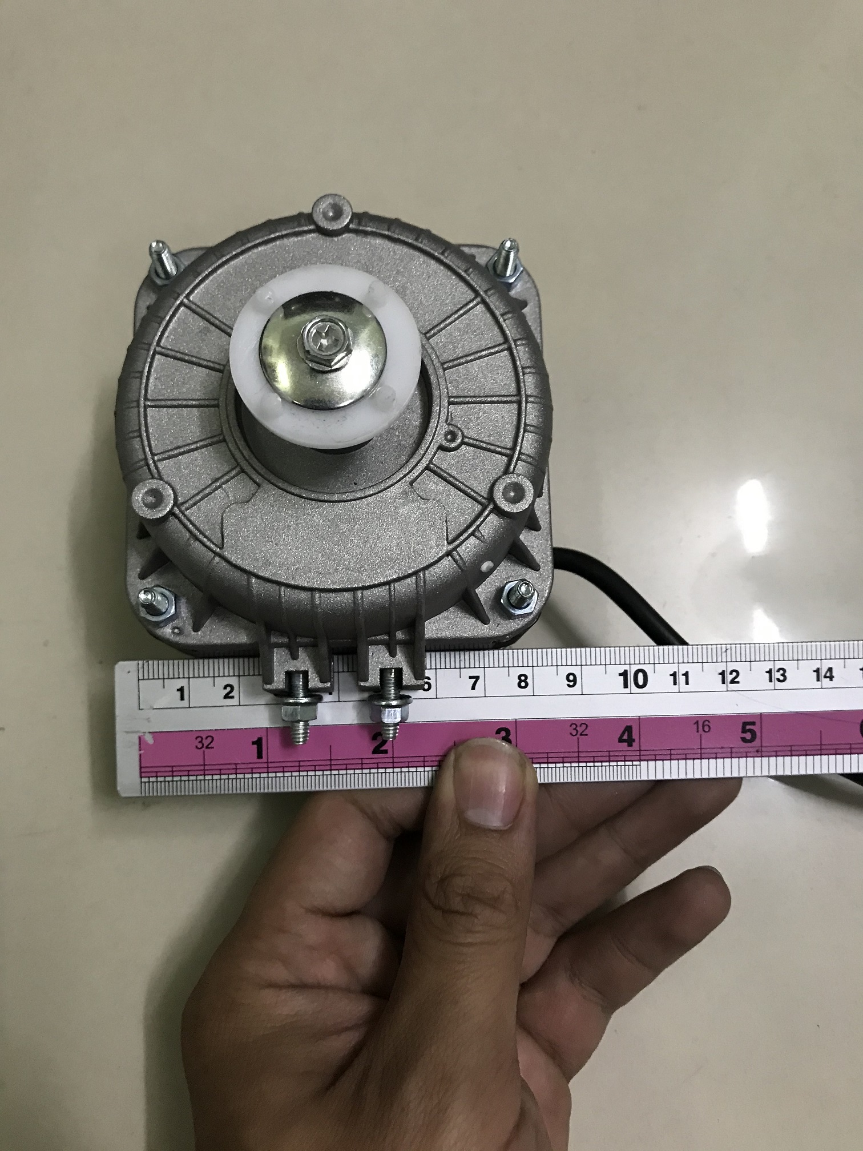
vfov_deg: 63.4
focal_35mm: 28
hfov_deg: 49.7
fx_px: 931
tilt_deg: -77.9
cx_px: 432
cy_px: 576
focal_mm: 3.99
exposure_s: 1/17
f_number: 1.8
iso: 80
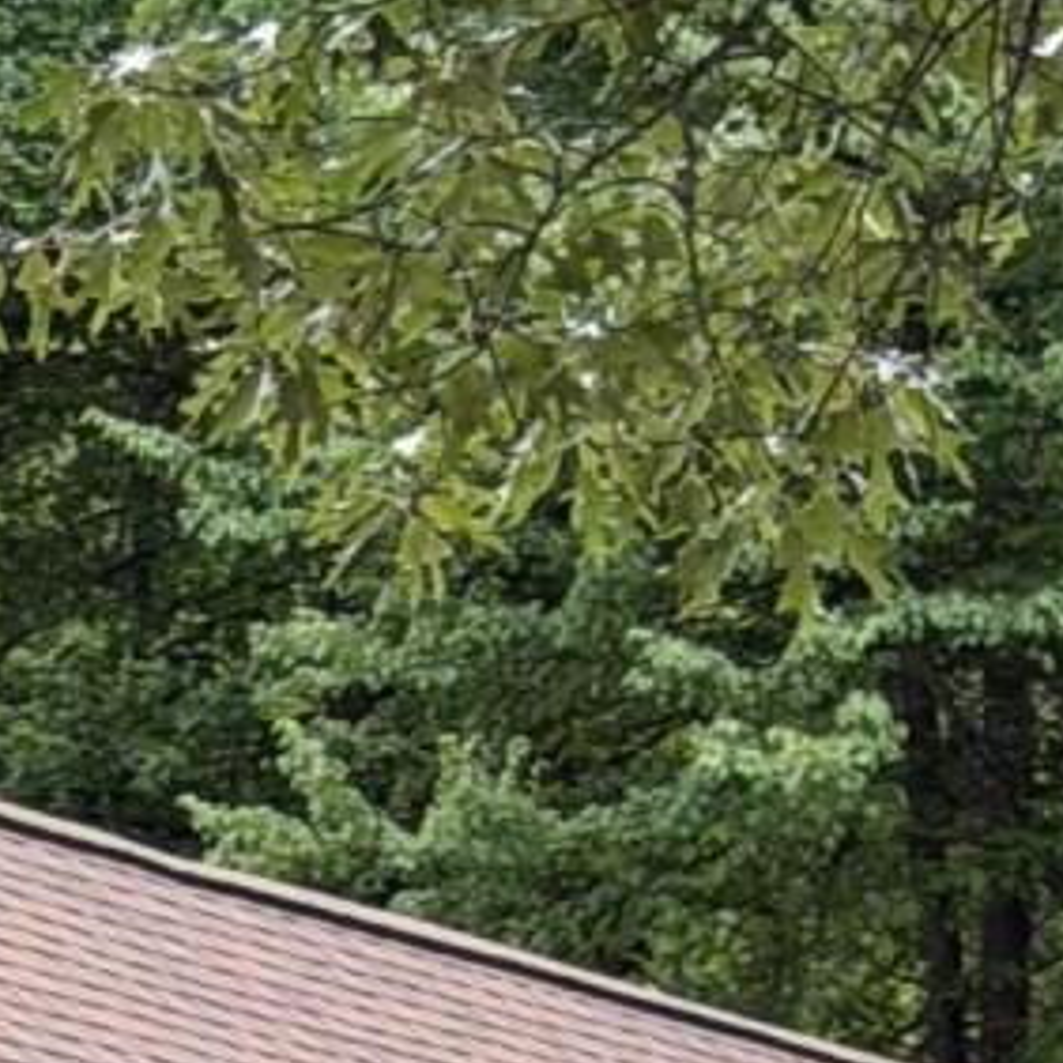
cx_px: -49
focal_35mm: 301
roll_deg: -0.6
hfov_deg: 5.8
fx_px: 10457
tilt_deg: -5.3
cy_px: 3344
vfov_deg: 5.4
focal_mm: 6.76
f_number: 1.78
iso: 64
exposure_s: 1/278
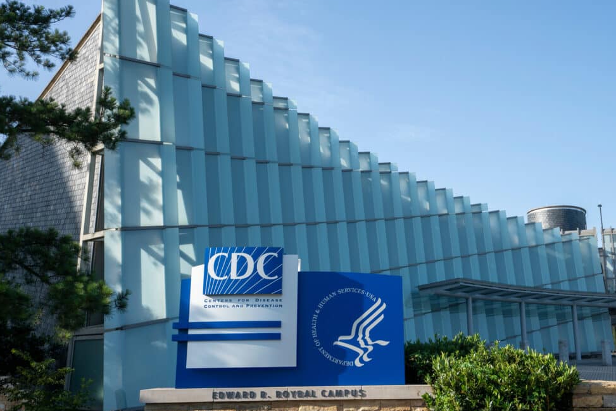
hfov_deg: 51.5
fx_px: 633
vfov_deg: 35.9
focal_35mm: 37
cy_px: 213
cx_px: 374
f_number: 8
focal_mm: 30
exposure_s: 1/320
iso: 250
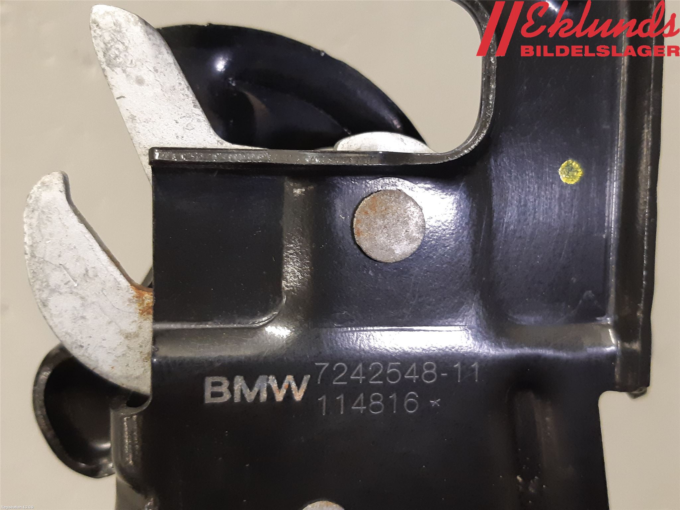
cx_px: 340
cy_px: 255
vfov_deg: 53.1
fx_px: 511
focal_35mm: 26
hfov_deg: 67.3
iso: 250
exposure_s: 1/50
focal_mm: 3.93
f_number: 1.7
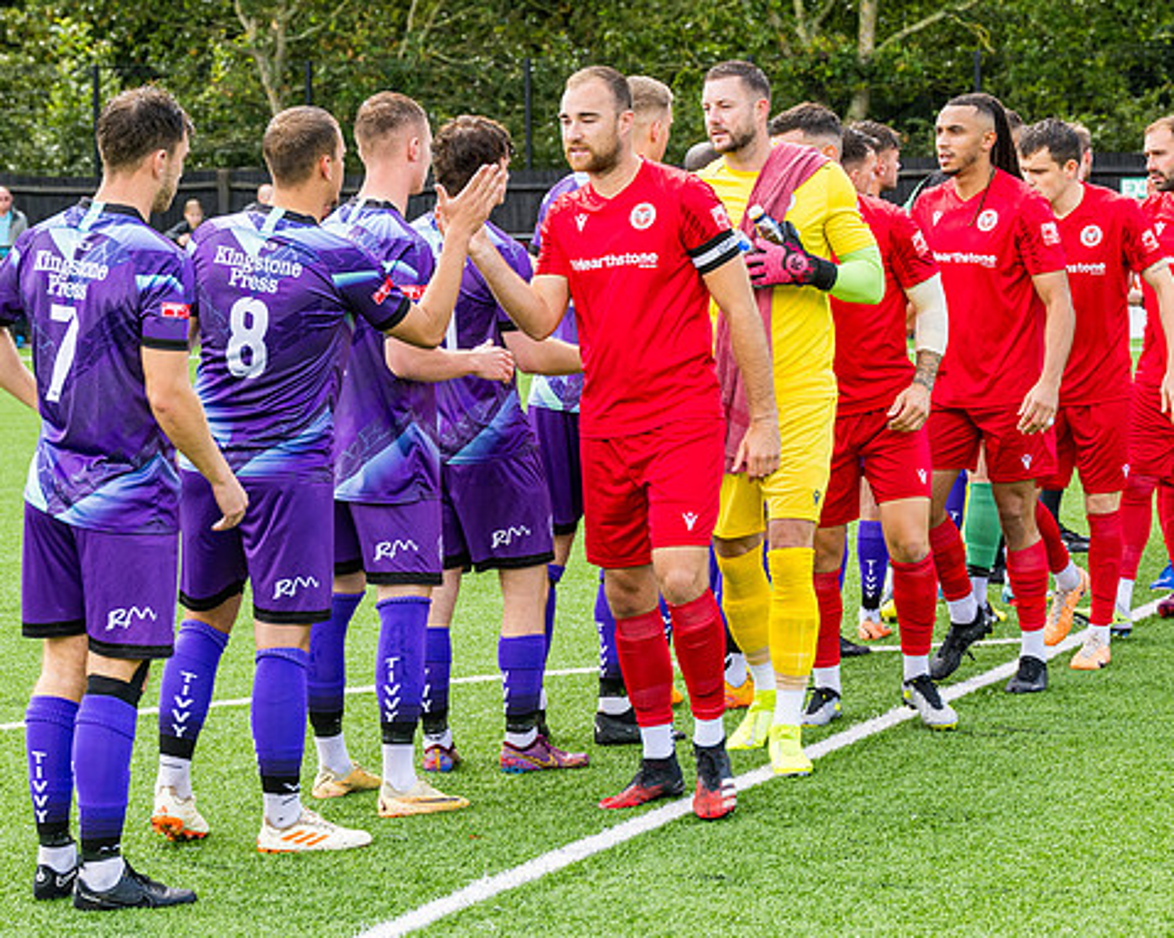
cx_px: 612
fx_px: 4341
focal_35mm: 125
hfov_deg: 15.4
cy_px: 462
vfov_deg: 12.3
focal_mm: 70
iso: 200
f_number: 5
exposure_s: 1/400
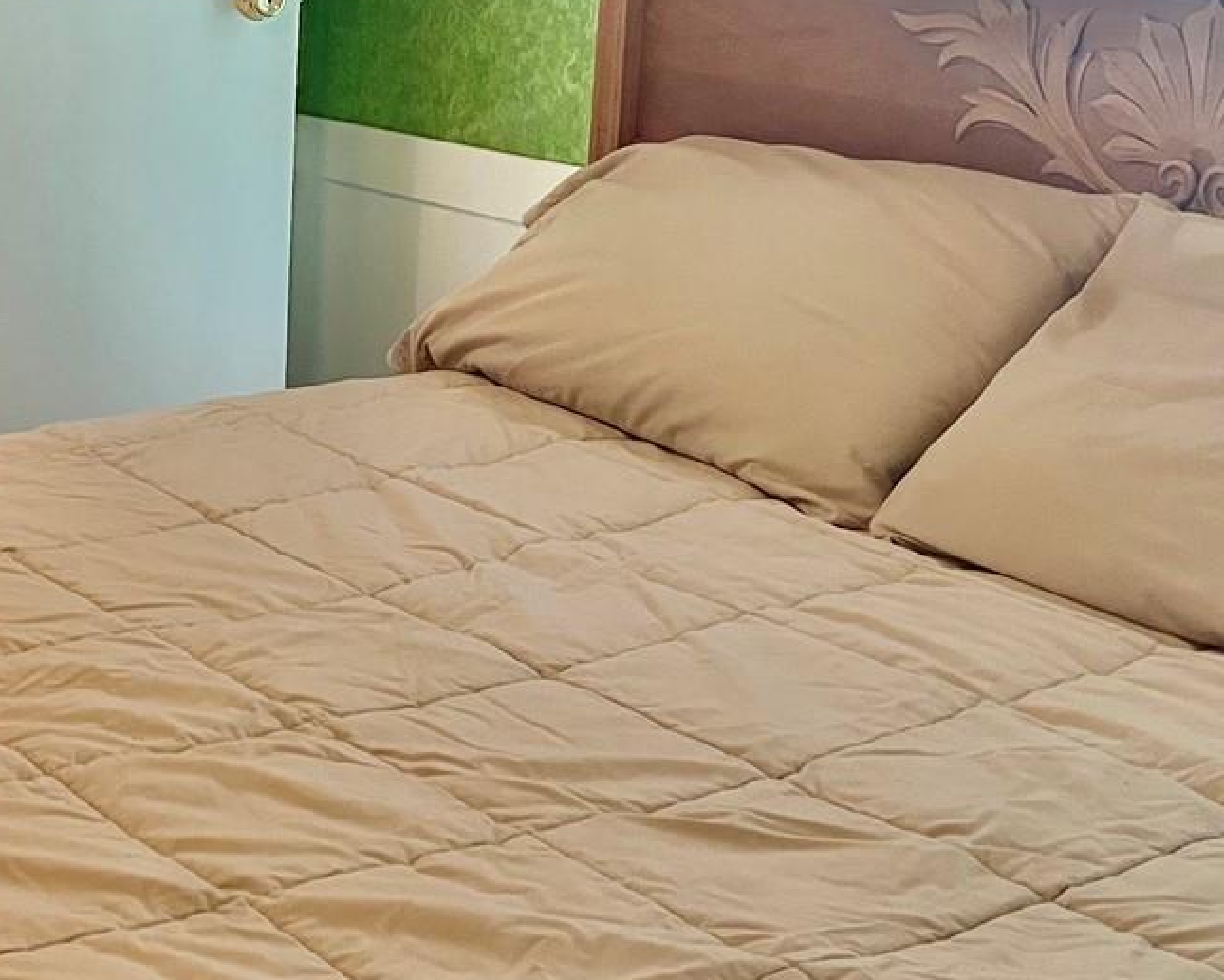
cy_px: 114
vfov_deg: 23.6
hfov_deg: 27.7
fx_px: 2282
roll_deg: -0.9
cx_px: -82
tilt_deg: -7.1
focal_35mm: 63
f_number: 1.6
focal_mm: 5.1
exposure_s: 1/60
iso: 200
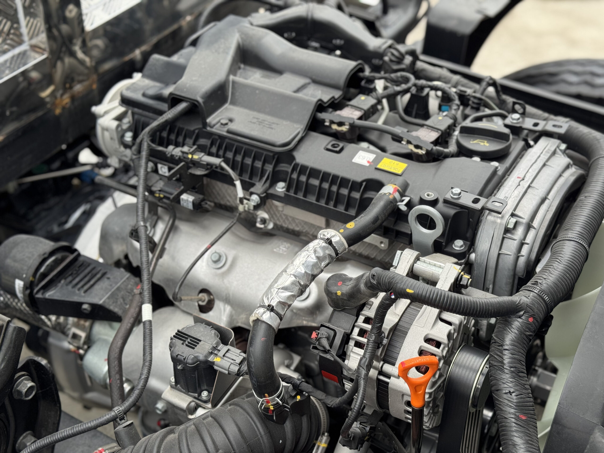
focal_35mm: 48
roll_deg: -3.1
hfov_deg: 39.7
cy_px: 226
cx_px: 302
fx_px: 838
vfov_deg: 30.3
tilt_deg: -42.0
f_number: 1.78
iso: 64
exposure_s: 1/481
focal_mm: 6.76
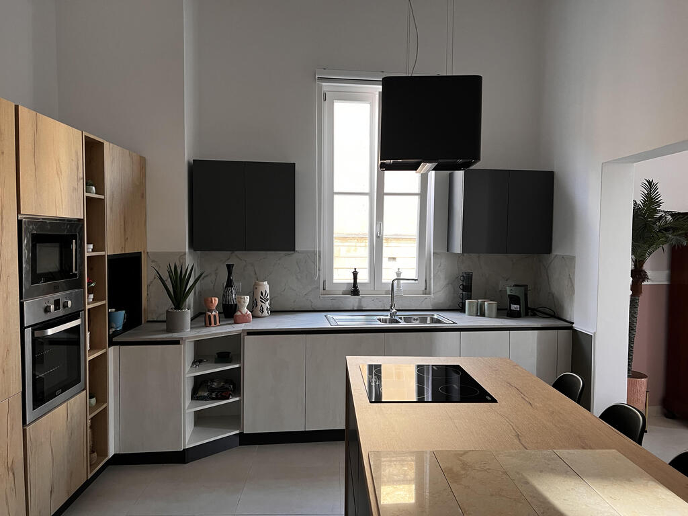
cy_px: 258
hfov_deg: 67.3
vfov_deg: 53.1
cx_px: 344
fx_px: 517
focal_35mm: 26
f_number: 1.5
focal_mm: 5.7
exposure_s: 1/76
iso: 125
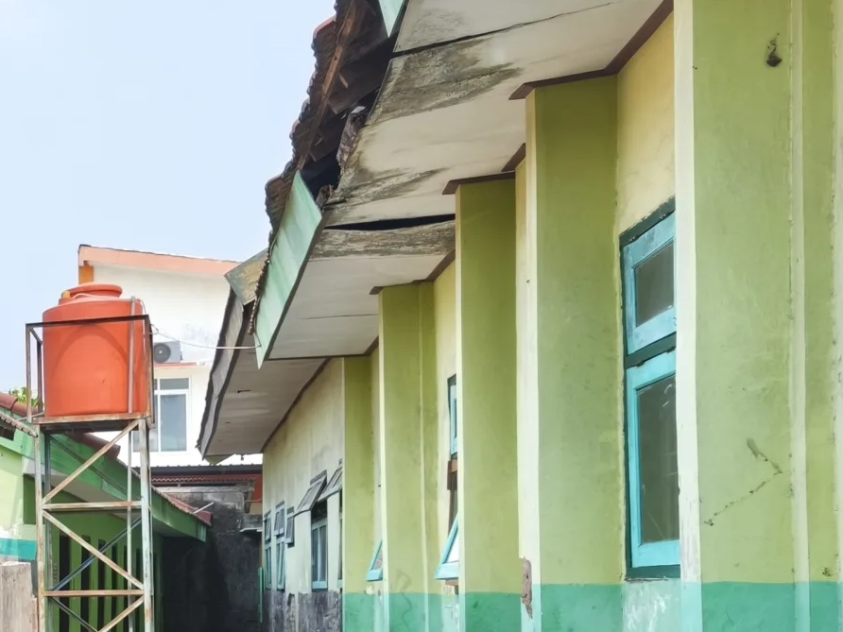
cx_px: -336
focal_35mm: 66
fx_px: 1607
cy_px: 555
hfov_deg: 24.4
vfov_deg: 21.8
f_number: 1.7
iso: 50
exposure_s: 1/158
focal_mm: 5.35
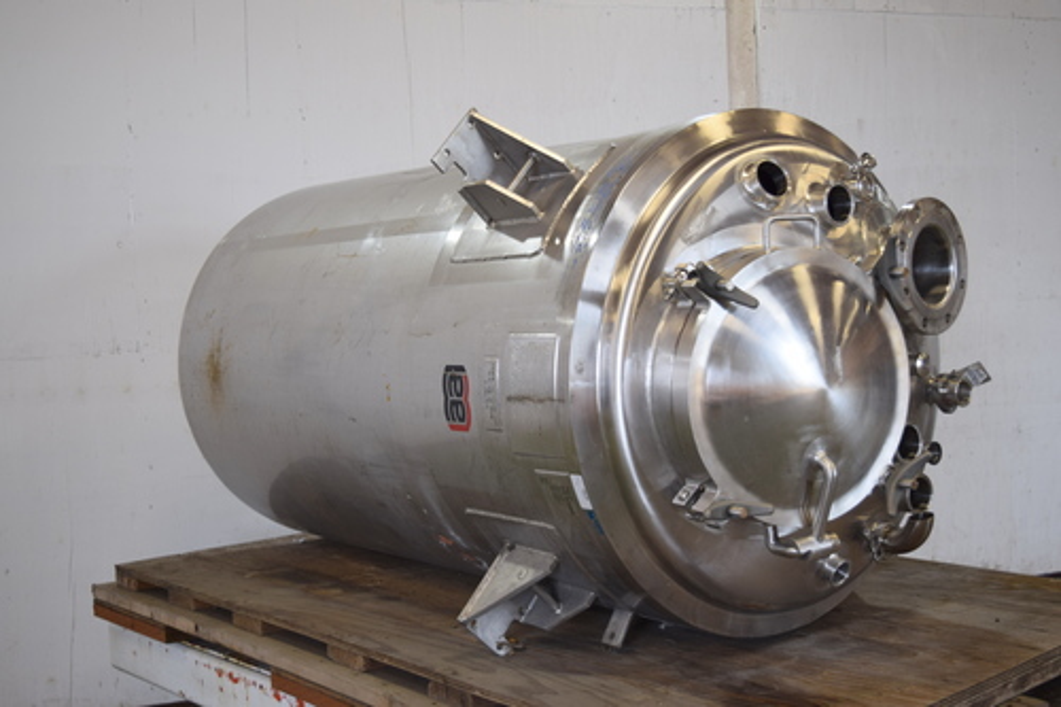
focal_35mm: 45
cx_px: 530
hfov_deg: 43.6
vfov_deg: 29.8
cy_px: 354
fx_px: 1326
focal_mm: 30
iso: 400
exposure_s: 1/100
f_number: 5
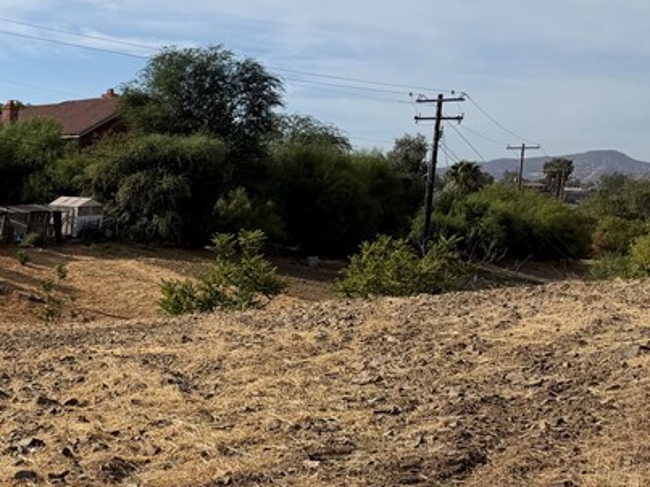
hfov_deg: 27.2
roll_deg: -0.5
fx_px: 1145
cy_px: 358
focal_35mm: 61
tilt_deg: -8.4
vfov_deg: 23.8
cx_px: -169
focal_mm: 6.76
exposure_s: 1/6711
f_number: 1.78
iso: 80
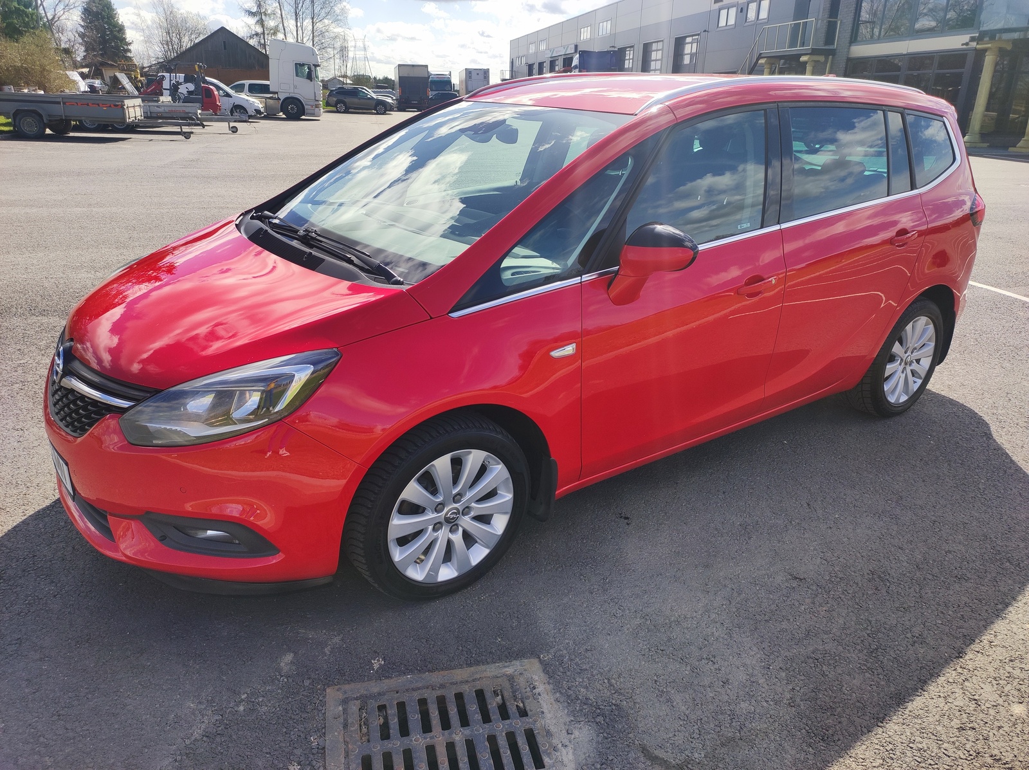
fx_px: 505
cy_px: 385
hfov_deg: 91.1
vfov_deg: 74.6
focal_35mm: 17
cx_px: 514
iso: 50
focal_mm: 4.74
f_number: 1.79
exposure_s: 1/811
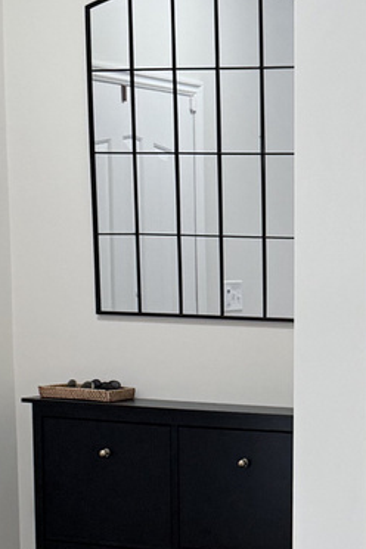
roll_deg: -2.0
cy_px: 536
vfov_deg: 19.3
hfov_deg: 13.0
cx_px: 432
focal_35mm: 103
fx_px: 1571
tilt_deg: -11.8
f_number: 1.78
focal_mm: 6.76
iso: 200
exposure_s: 1/117
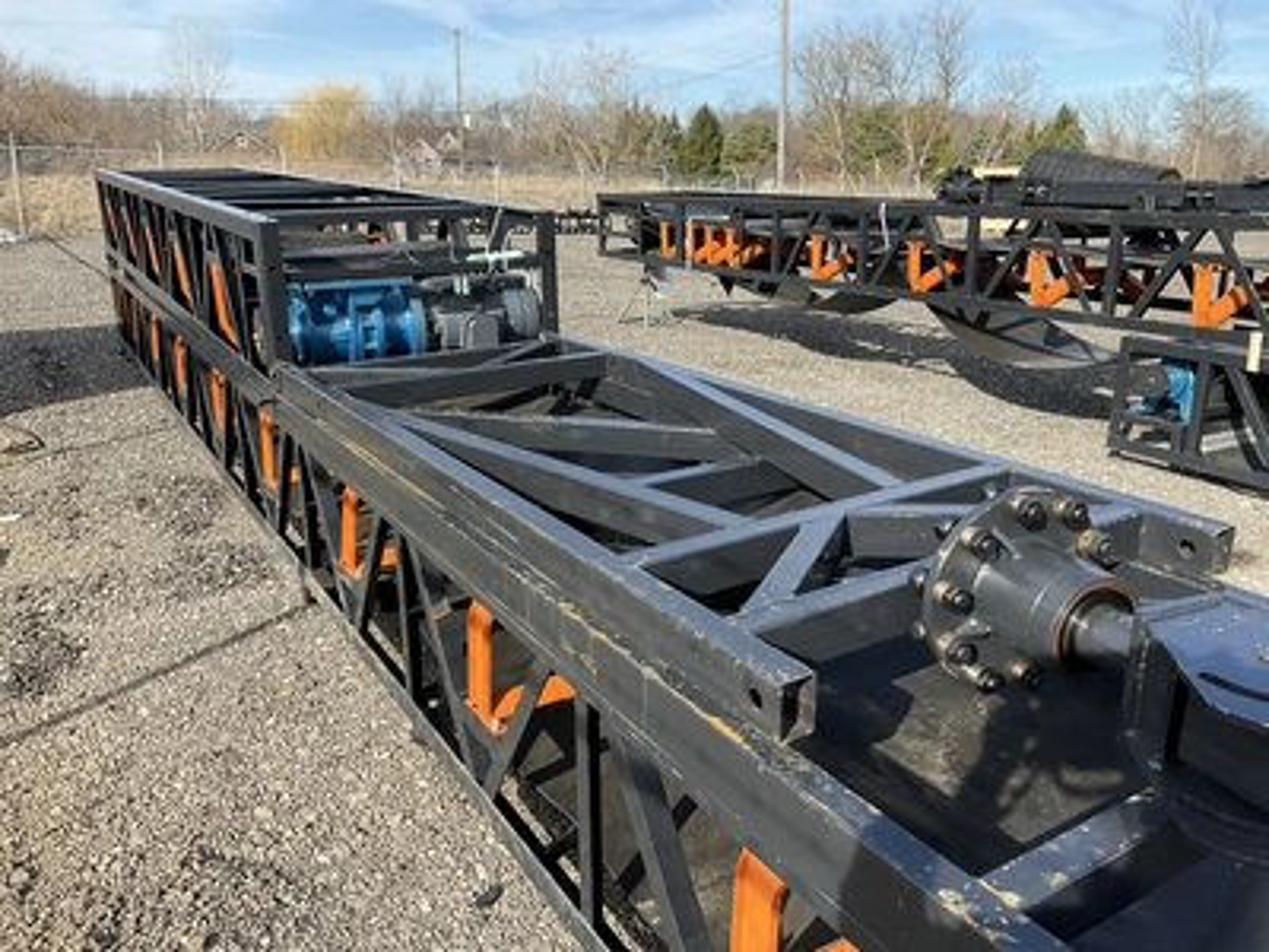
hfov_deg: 61.7
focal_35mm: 29
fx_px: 1063
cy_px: 476
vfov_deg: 48.2
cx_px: 634
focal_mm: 3
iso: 25
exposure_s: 1/855
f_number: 1.8
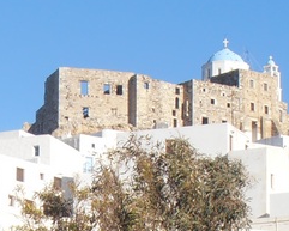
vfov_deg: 6.4
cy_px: 424
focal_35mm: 236
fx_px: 2019
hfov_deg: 8.2
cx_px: 89
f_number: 4.5
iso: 80
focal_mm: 10.04
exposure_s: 1/640
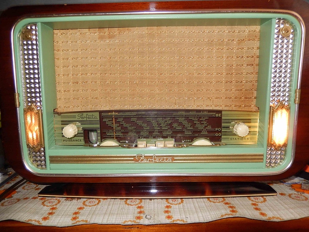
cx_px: 154
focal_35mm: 25
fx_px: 223
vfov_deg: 54.9
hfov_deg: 69.4
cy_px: 116
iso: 200
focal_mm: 4.5
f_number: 3.4
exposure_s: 1/30
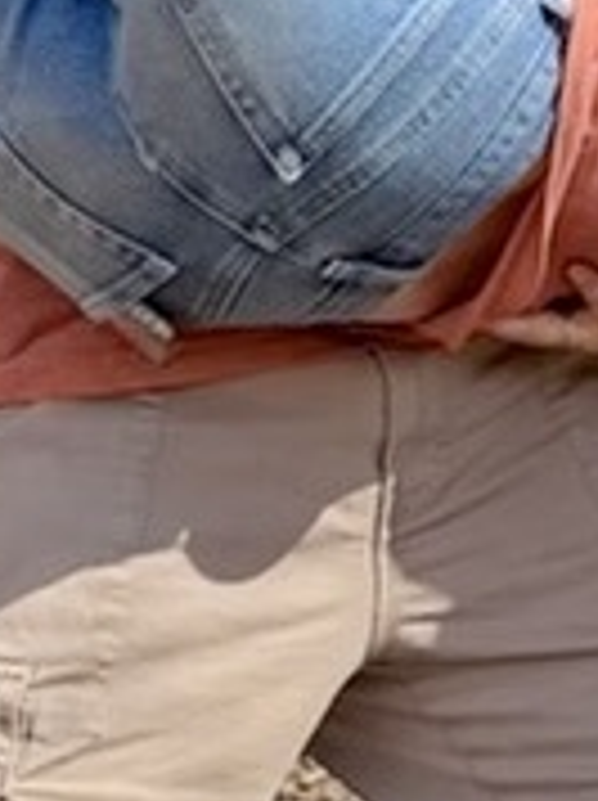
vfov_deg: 13.7
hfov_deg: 10.0
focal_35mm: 136
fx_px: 3140
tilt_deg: +10.3
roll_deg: +0.7
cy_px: -387
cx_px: 1236
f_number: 1.78
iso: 80
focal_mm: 6.76
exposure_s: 1/920
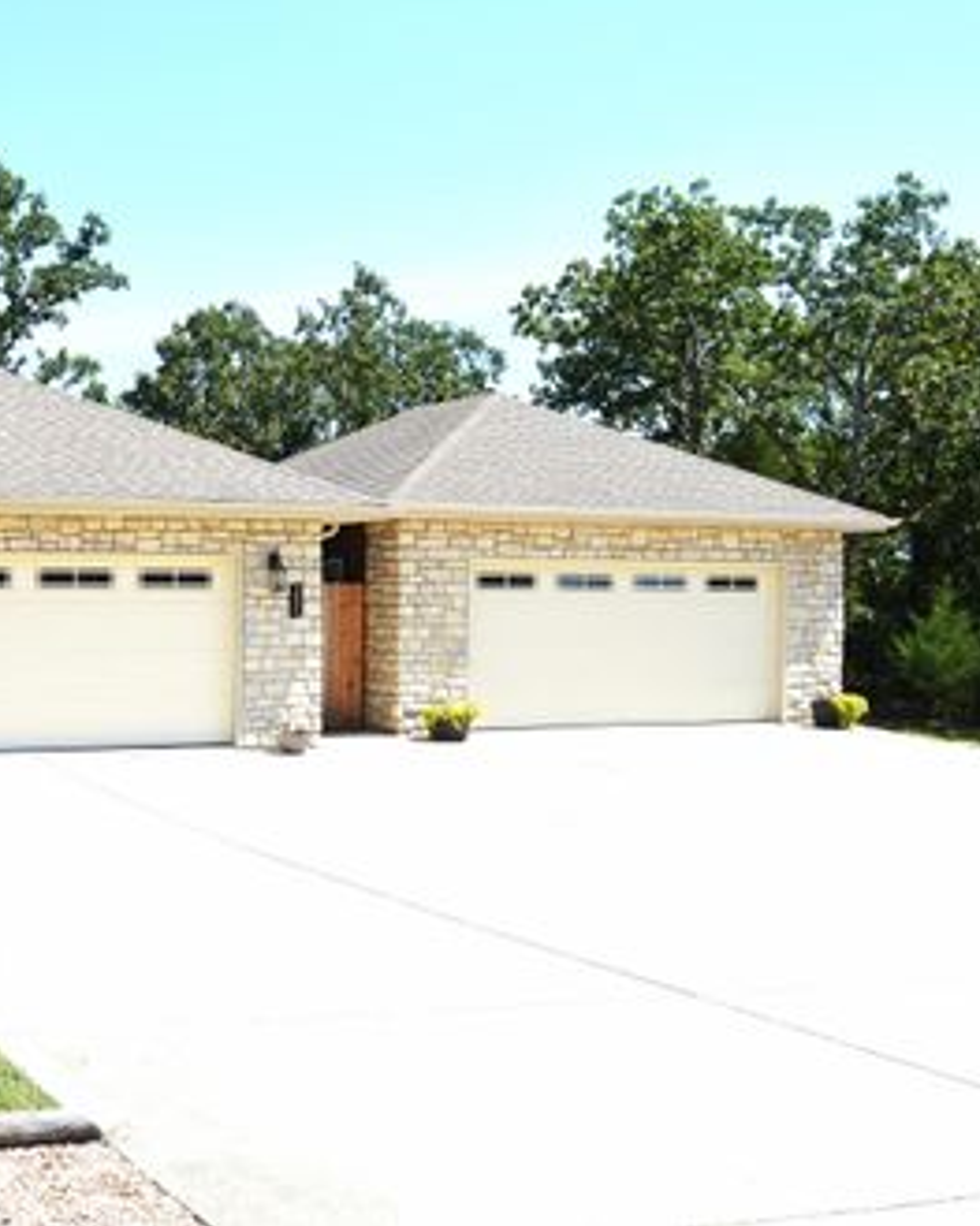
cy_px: 611
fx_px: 1705
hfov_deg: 30.9
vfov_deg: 39.6
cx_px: 138
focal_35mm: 47
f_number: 8
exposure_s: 1/250
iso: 100
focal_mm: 22
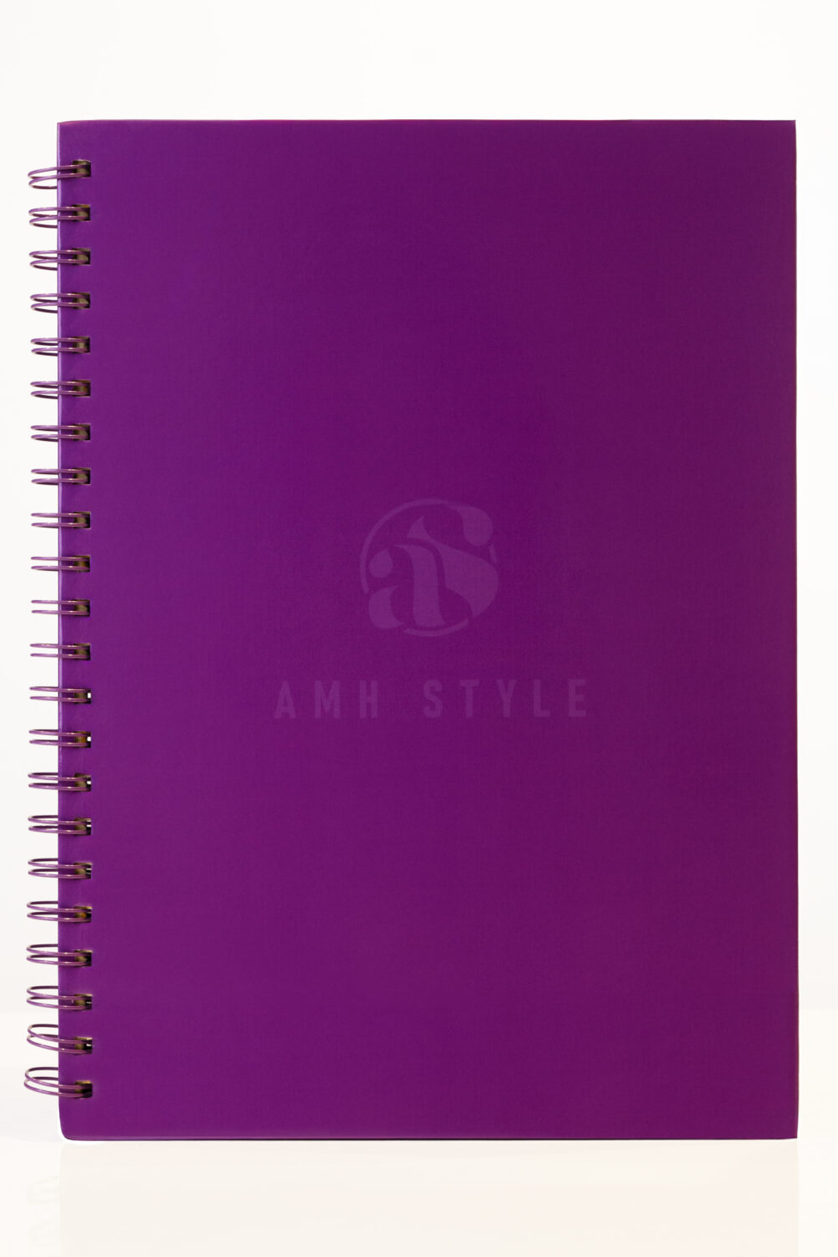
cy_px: 595
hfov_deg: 15.2
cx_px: 406
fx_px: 3143
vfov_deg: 22.6
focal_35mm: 90
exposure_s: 1/40
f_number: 7.1
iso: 200
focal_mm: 53
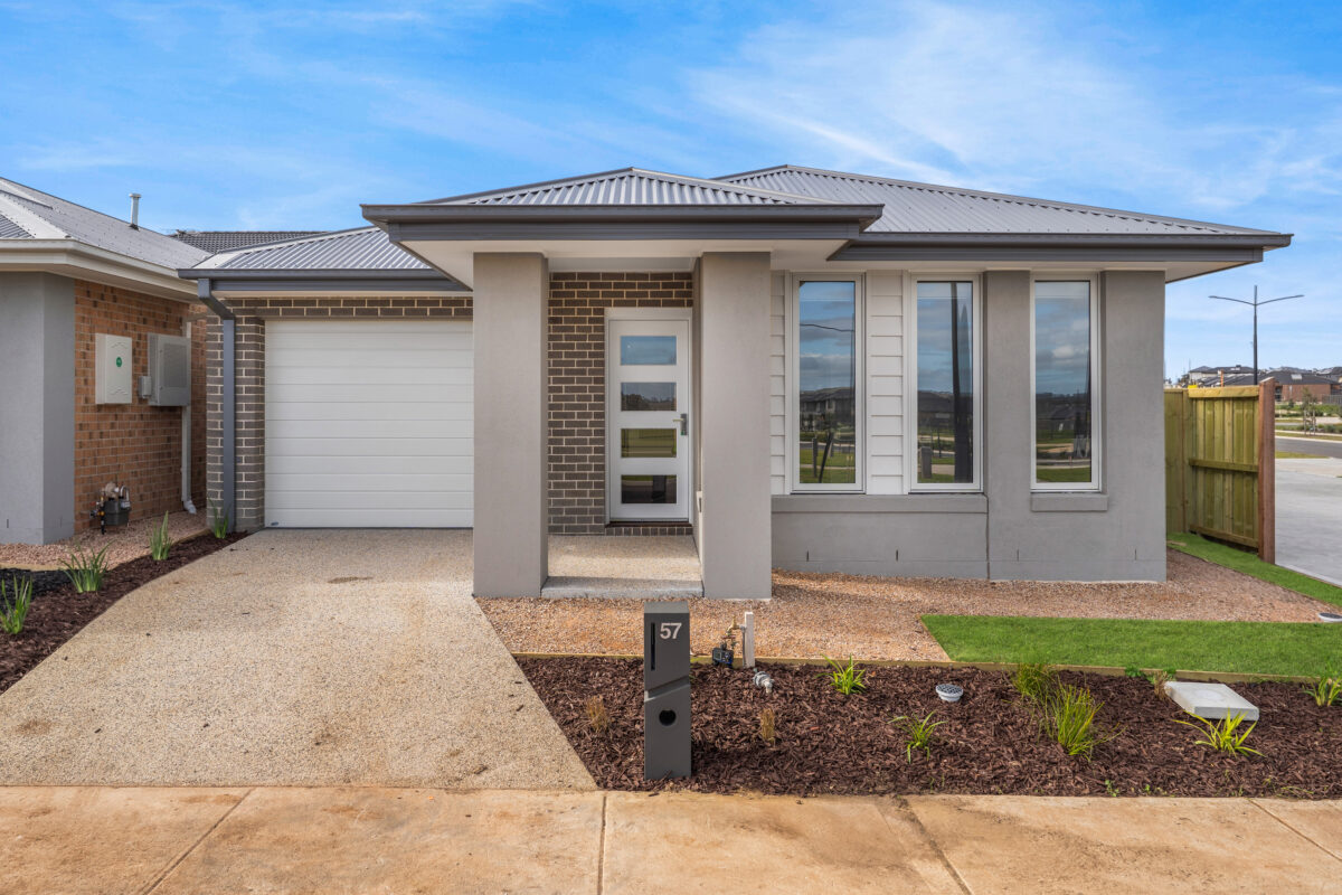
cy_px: 448
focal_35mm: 24
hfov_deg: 73.7
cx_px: 671
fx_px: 895
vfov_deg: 53.1
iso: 200
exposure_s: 1/640
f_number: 5.6
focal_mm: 24
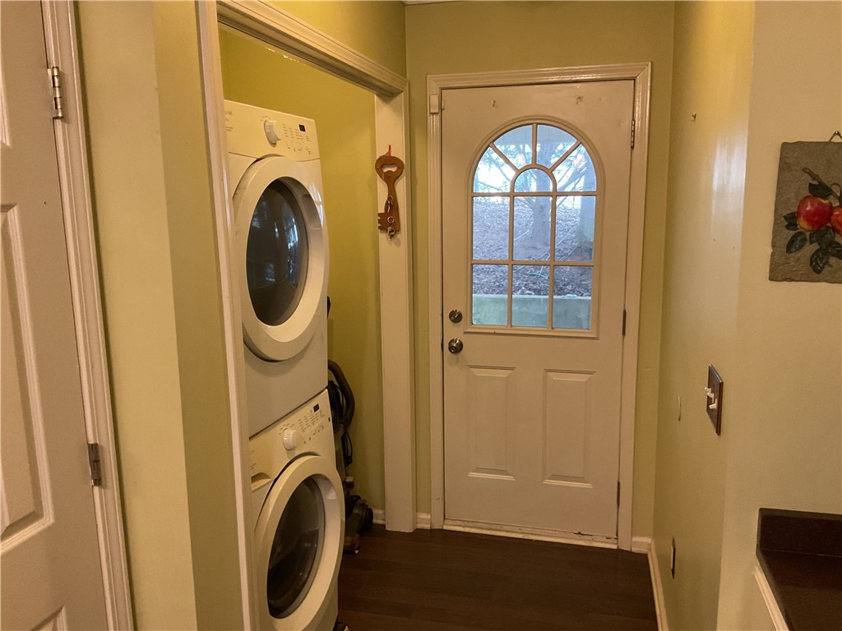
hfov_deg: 61.7
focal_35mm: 29
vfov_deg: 48.2
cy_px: 316
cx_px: 421
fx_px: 705
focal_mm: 3
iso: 250
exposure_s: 1/60
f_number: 1.8
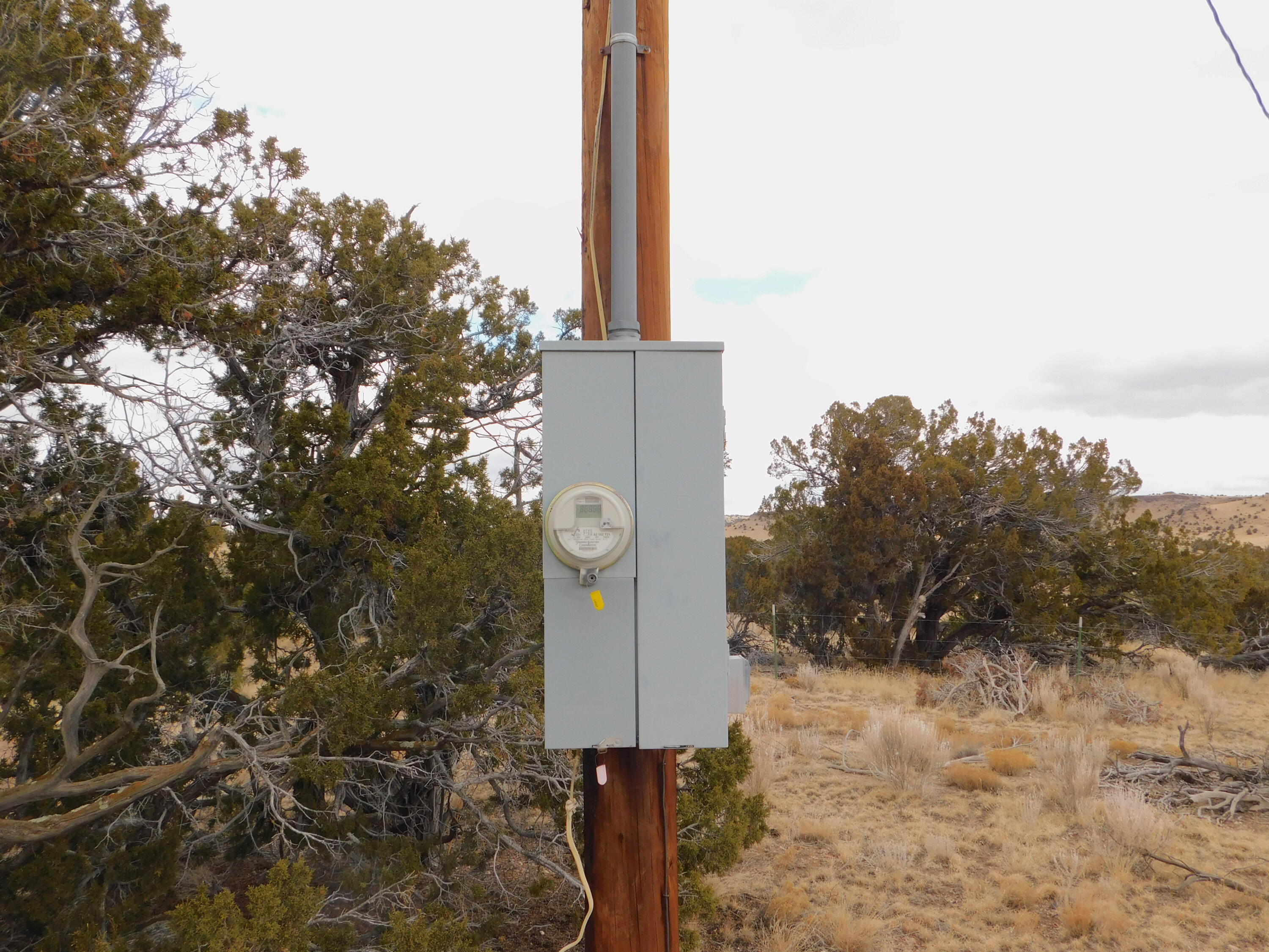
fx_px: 1100
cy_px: 476
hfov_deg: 60.0
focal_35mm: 30
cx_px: 634
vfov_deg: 46.8
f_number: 3.2
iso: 125
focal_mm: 5.3
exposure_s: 1/500
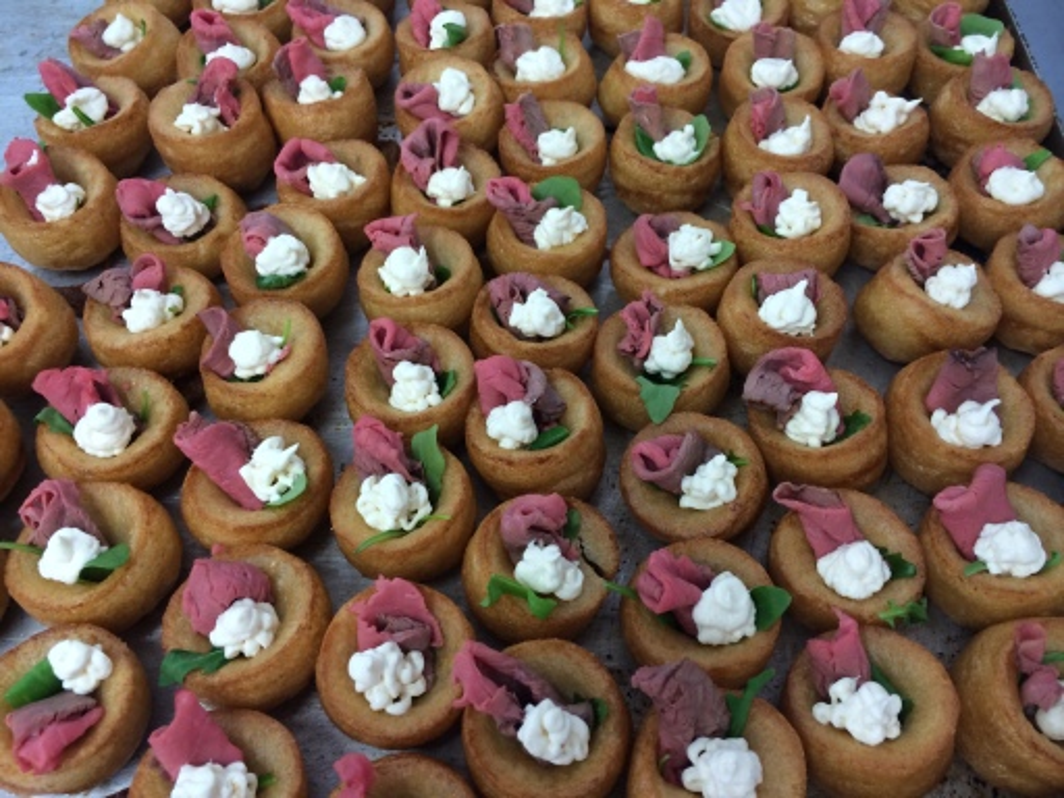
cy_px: 399
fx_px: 922
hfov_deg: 60.0
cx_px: 532
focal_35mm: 30
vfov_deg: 46.8
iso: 40
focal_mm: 4.12
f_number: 2.2
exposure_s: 1/33
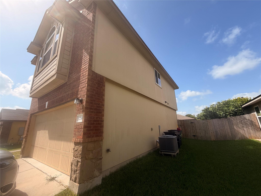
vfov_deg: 85.7
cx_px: 130
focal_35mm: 14
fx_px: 106
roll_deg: +2.9
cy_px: 98
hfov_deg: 102.1
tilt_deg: +16.2
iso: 25
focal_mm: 2.22
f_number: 2.2
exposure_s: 1/770
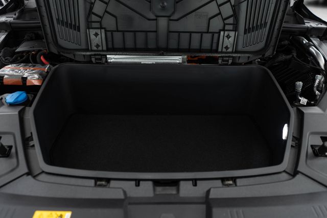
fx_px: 254
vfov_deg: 46.4
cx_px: 164
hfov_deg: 65.5
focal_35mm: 28
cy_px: 109
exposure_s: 1/40
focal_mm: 28
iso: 320
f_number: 3.2
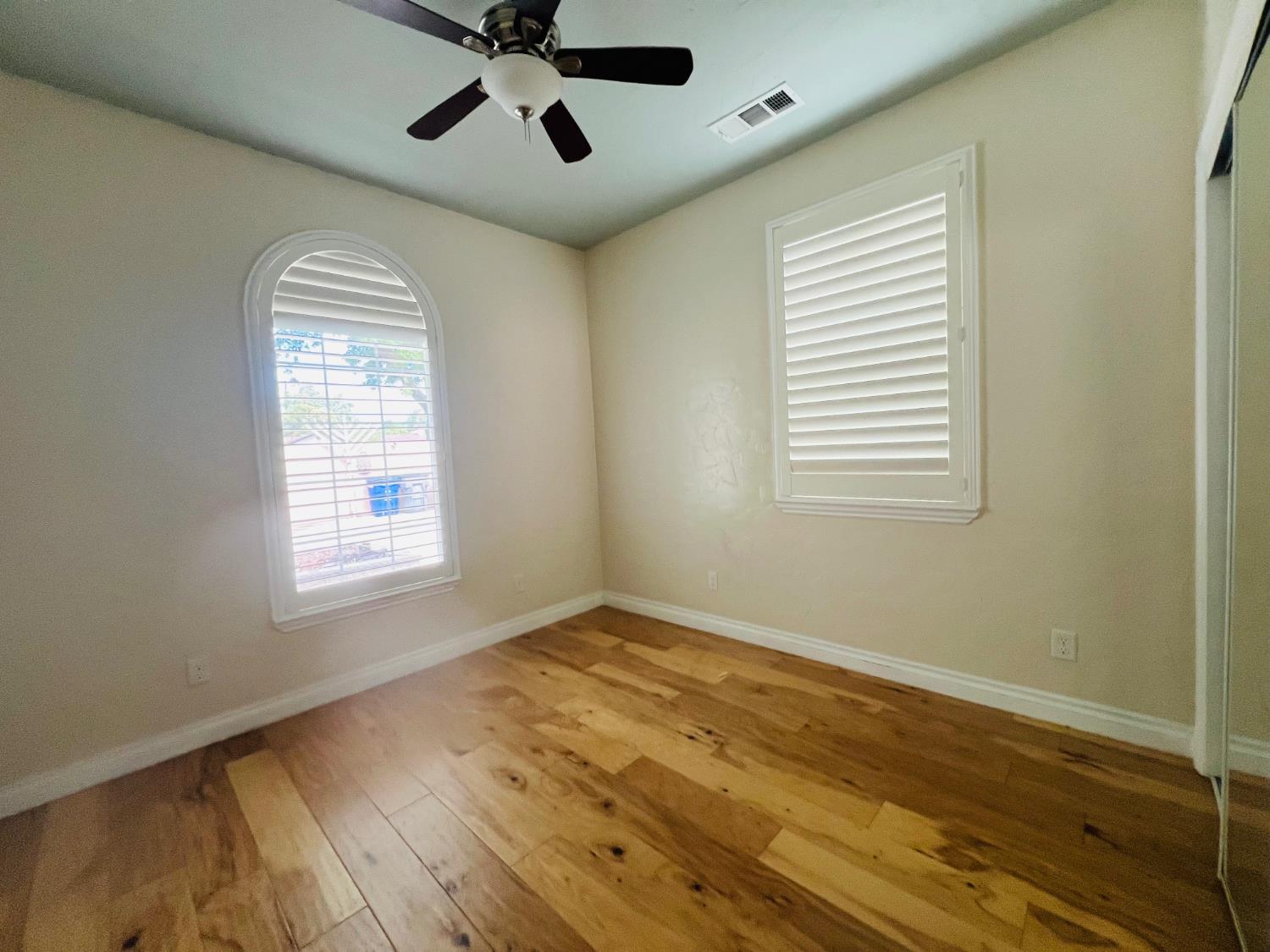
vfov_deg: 89.9
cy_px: 476
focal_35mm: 13
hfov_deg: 106.2
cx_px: 635
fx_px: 477
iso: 200
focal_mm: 1.57
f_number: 1.8
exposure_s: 1/120
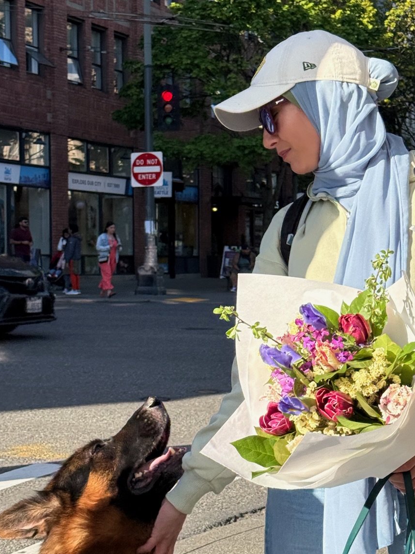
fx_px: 1375
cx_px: 291
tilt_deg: -1.4
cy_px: 317
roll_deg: -0.8
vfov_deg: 22.7
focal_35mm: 86
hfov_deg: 17.1
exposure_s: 1/2667
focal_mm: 6.76
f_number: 1.78
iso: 100
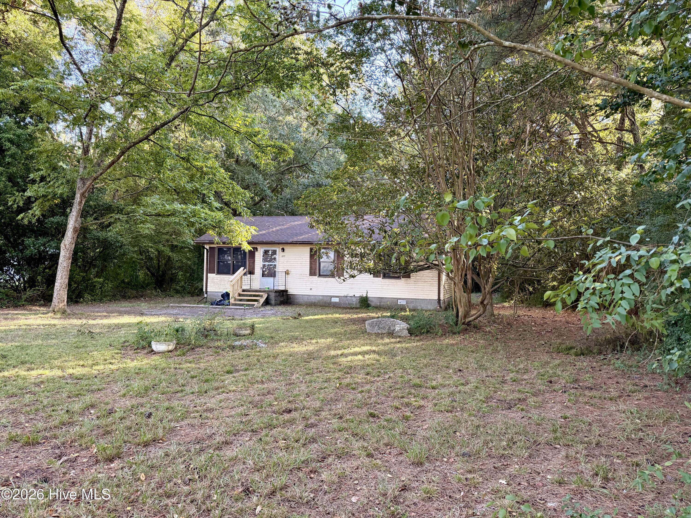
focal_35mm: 24
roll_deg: -0.8
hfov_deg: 71.6
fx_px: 479
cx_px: 346
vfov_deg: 56.8
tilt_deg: +0.2
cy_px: 259
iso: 200
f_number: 1.78
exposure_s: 1/234
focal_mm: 6.76
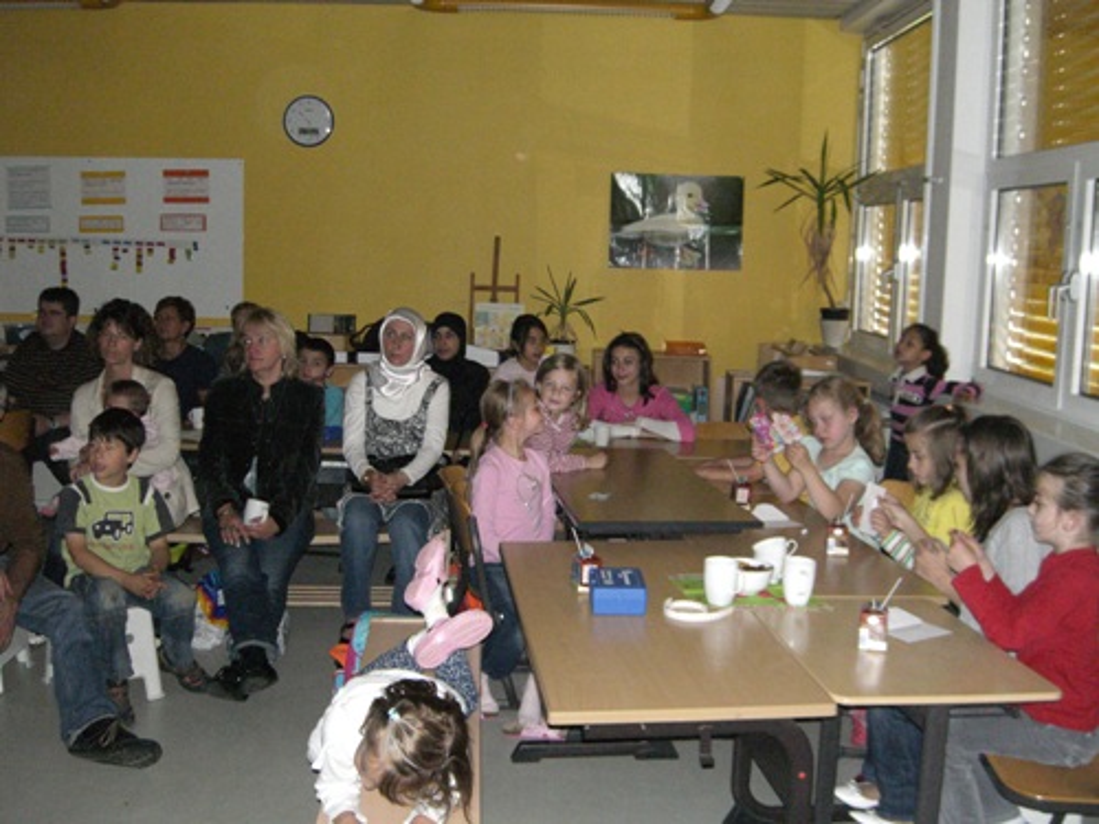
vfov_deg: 37.7
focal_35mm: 38
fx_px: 1206
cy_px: 412
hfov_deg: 49.0
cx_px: 550
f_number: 2.8
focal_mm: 7.9
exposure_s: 1/250
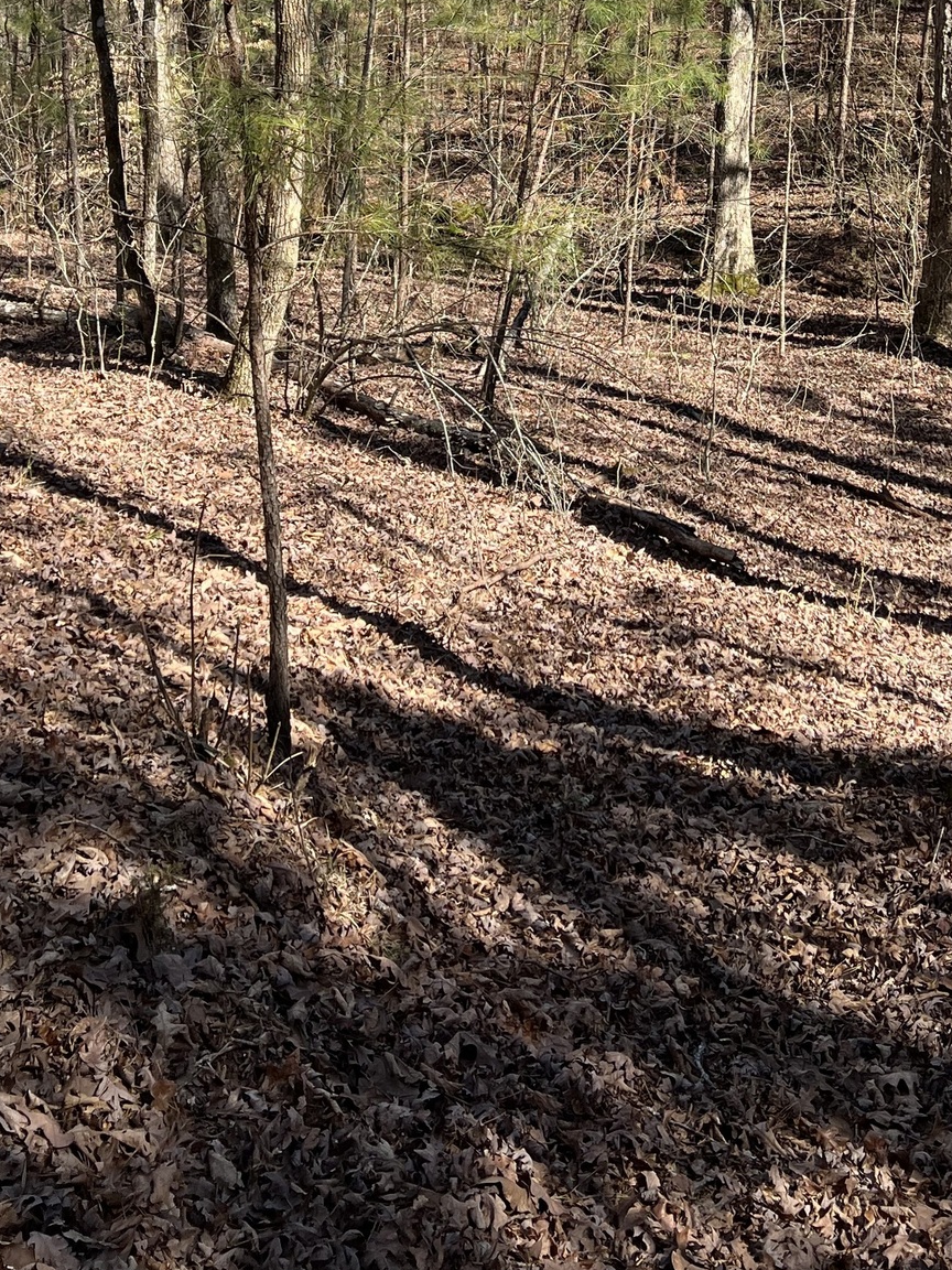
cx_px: 545
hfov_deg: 28.0
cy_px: 32
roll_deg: +1.0
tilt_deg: -3.1
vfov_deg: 33.9
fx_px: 1907
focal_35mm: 52
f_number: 1.5
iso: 50
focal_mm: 5.7
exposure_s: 1/1597
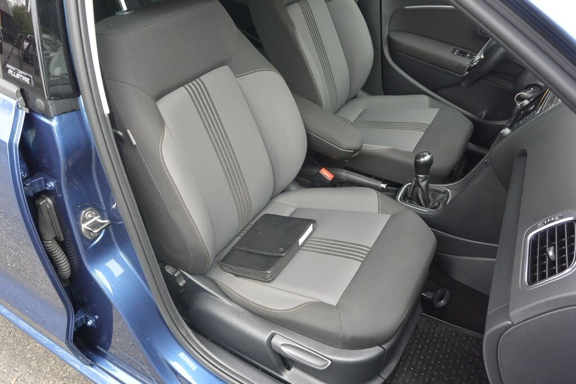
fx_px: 448
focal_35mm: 28
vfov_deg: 46.4
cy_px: 192
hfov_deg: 65.5
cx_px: 288
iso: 200
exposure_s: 1/250
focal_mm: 10.7
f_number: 3.5
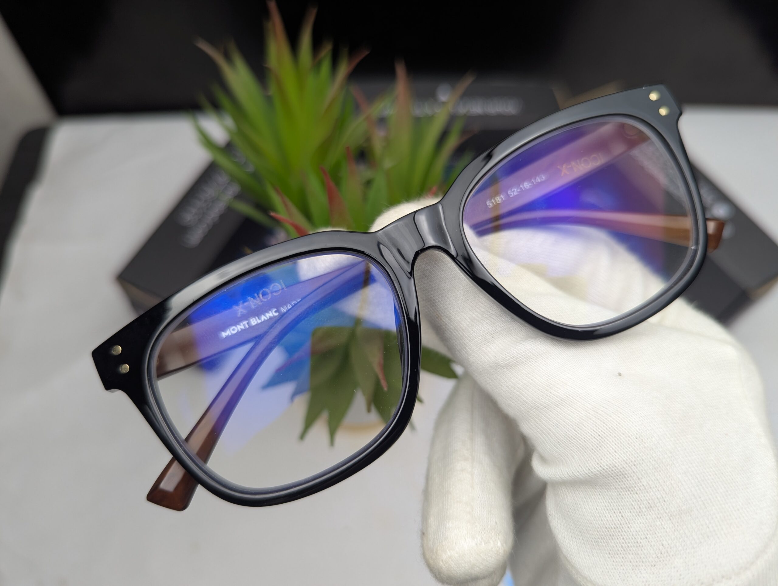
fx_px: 540
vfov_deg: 56.9
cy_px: 293
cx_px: 389
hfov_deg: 71.5
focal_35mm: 24
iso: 51
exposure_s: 1/71.6
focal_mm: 6.81
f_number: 1.85
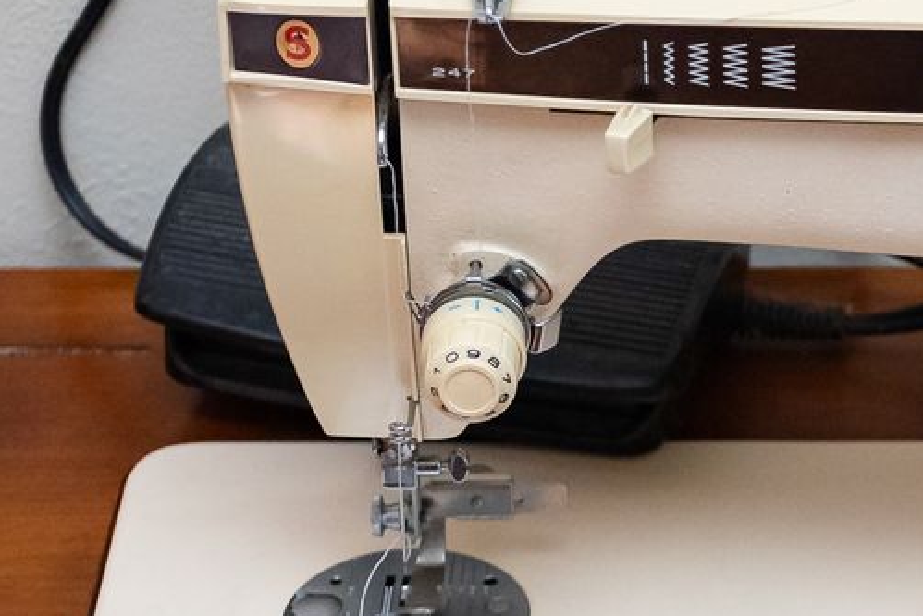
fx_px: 4590
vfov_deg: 7.7
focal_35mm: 179
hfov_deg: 11.4
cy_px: 200
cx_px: 919
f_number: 4.5
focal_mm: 51
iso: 1600
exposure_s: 1/80
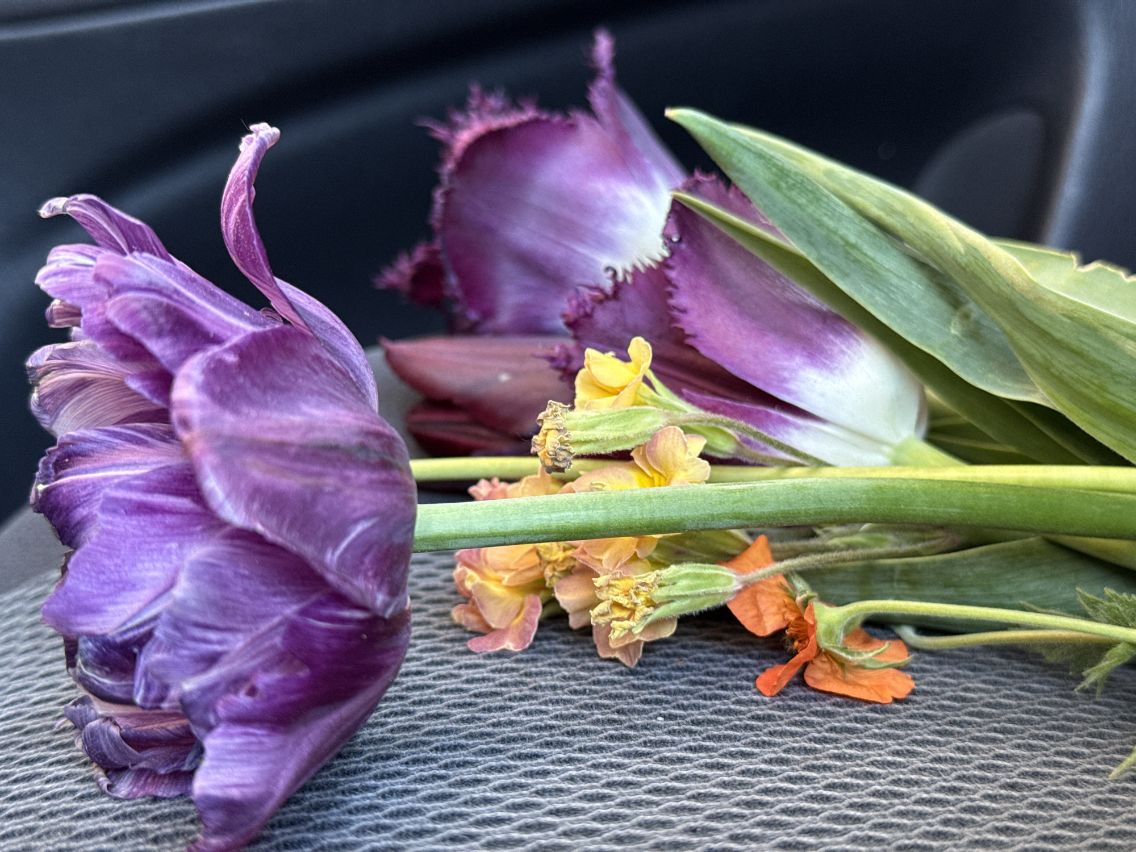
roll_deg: +8.4
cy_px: 426
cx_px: 568
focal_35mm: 48
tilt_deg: -11.2
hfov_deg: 39.7
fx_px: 1575
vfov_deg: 30.3
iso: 200
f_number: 1.78
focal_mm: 6.76
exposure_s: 1/60
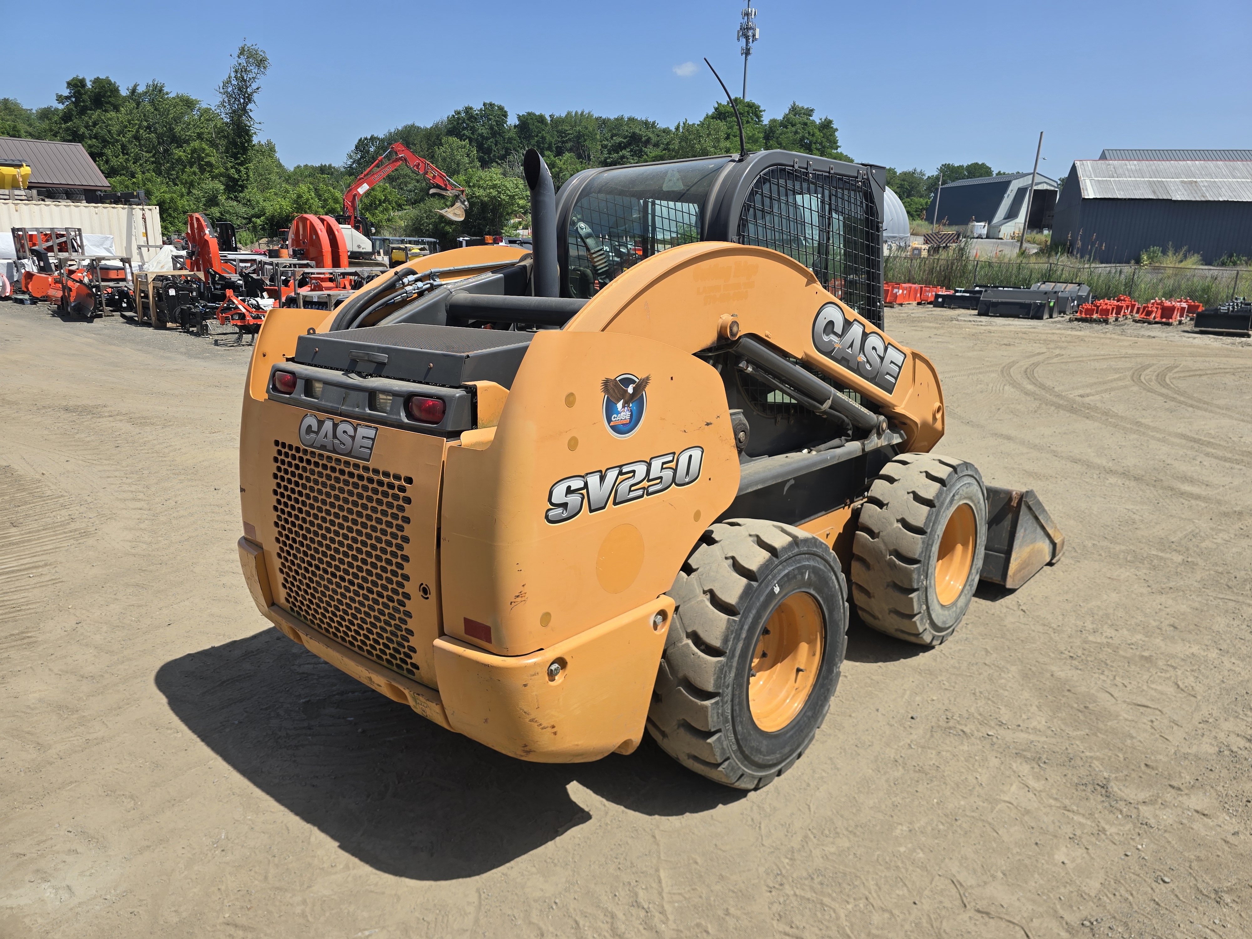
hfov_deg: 73.9
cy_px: 470
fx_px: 832
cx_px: 626
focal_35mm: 23
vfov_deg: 58.9
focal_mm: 6.3
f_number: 1.7
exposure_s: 1/873
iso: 12
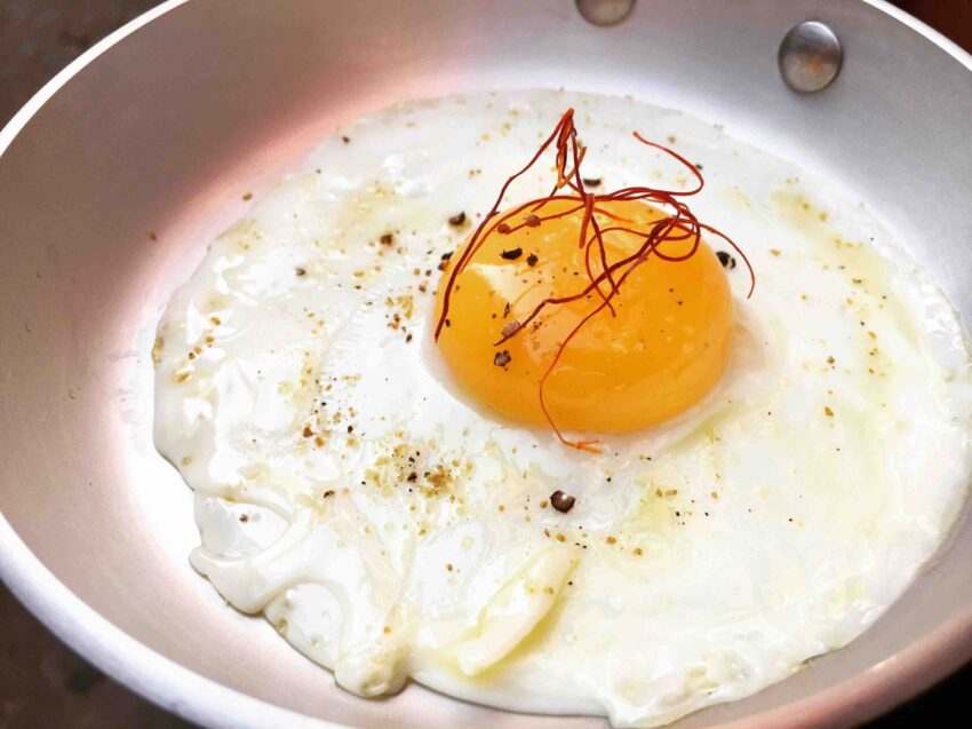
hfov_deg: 61.7
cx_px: 486
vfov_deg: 48.2
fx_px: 814
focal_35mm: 29
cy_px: 364
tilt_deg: -51.6
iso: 32
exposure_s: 1/363
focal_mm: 4.15
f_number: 2.2
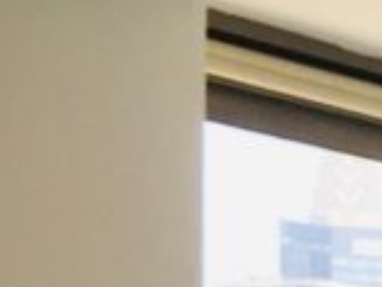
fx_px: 2452
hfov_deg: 7.9
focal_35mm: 222
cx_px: 1068
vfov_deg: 6.1
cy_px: 912
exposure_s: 1/120
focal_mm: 4.15
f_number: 2.2
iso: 40
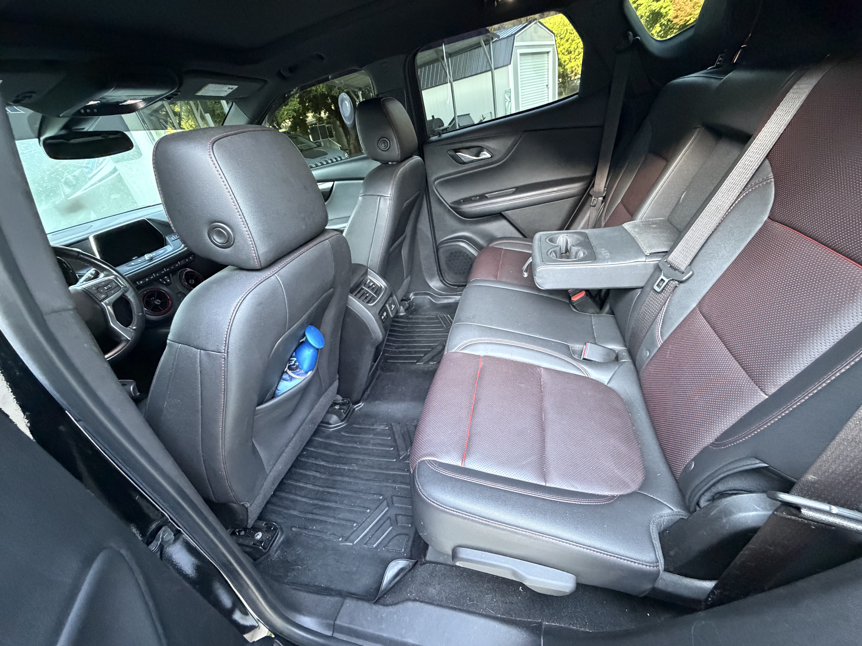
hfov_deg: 102.1
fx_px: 349
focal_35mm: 14
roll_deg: +12.0
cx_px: 431
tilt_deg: -29.6
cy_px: 323
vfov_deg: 85.7
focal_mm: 2.22
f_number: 2.2
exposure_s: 1/60
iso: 1000
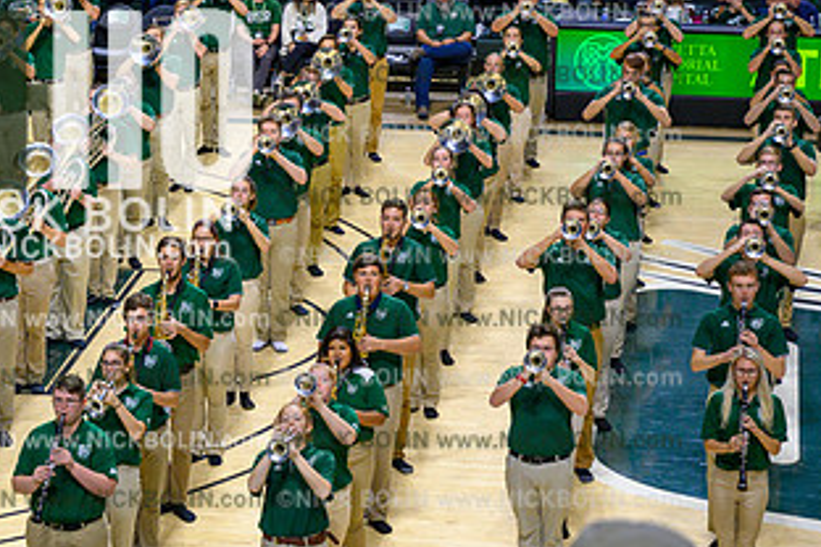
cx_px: 66
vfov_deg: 10.5
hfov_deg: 15.6
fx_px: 2964
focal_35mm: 130
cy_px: 135
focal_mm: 70
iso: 3200
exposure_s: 1/500
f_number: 4.5
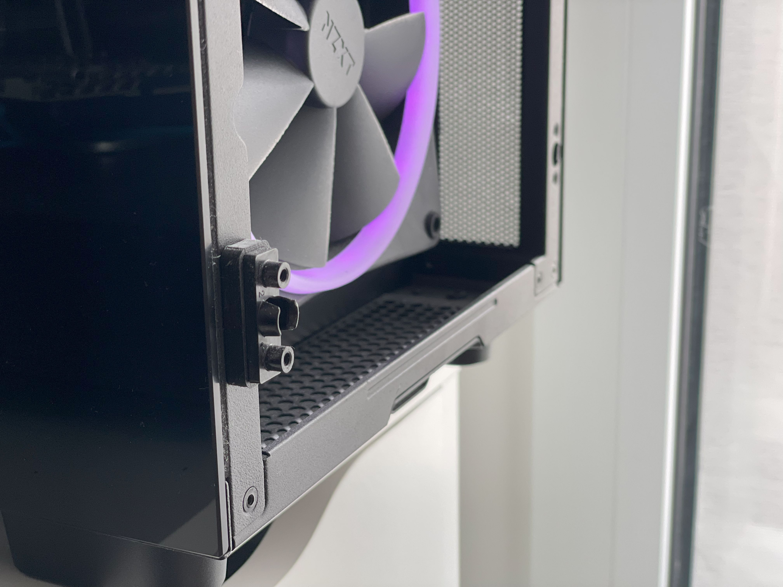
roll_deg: +1.1
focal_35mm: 52
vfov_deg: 28.0
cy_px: 294
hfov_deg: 36.8
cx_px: 392
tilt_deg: -15.5
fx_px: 1176
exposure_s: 1/122
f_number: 2
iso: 64
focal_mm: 6
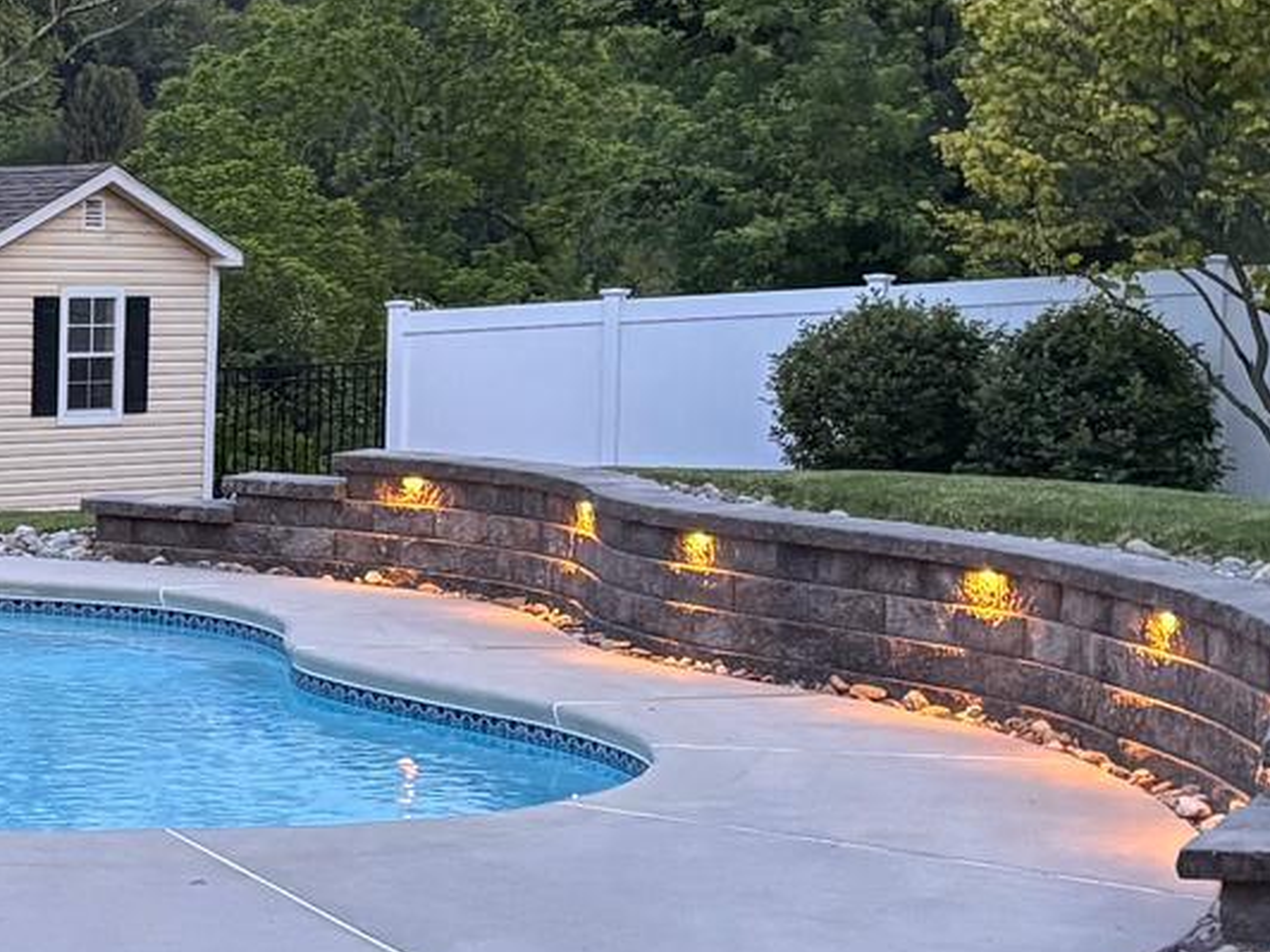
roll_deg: -0.6
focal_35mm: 100
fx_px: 3669
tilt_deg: -7.6
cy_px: 637
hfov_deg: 18.4
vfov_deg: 14.8
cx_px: -353
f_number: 1.6
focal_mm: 5.96
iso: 500
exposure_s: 1/60
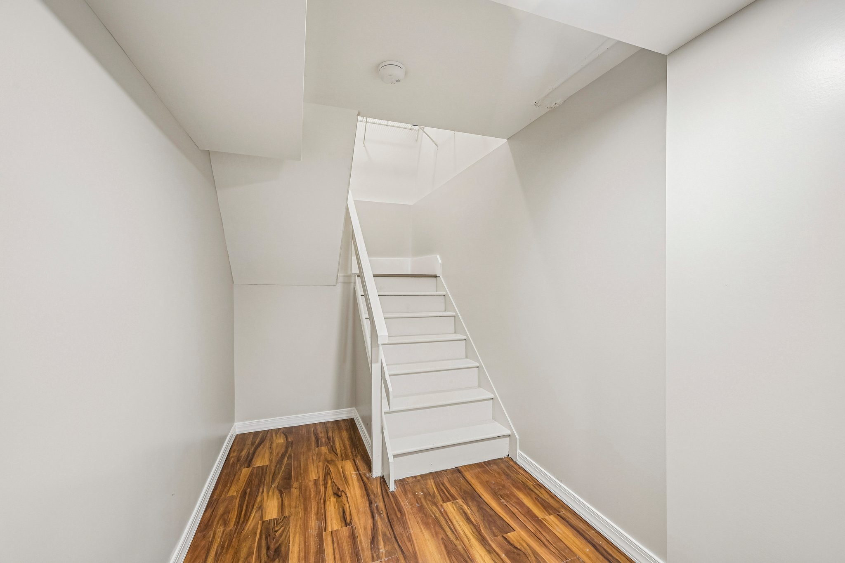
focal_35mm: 14
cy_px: 282
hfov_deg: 104.3
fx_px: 329
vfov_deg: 81.2
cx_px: 422
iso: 400
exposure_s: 1/5
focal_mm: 14
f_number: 8
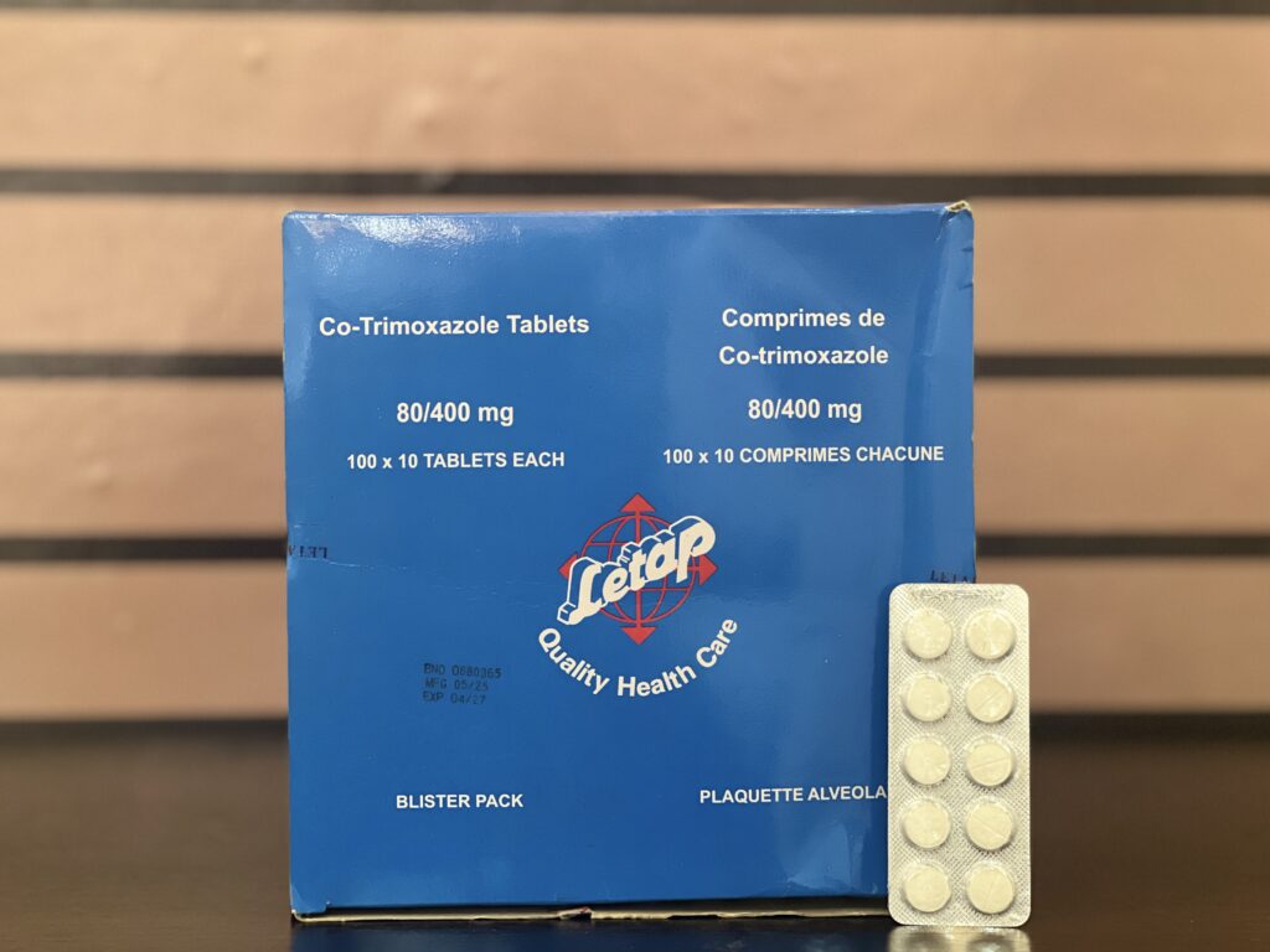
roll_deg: +0.5
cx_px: 635
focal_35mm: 77
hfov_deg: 25.3
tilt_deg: -2.4
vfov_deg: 19.1
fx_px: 2825
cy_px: 476
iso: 400
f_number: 2.8
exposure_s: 1/14
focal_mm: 9
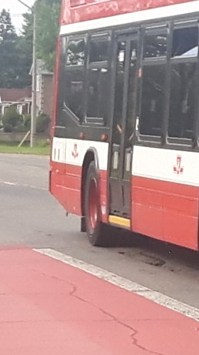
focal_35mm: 75
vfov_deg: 28.0
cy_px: 109
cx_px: 344
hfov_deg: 14.4
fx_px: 704
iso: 40
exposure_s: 1/602
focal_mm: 3.7
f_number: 1.9
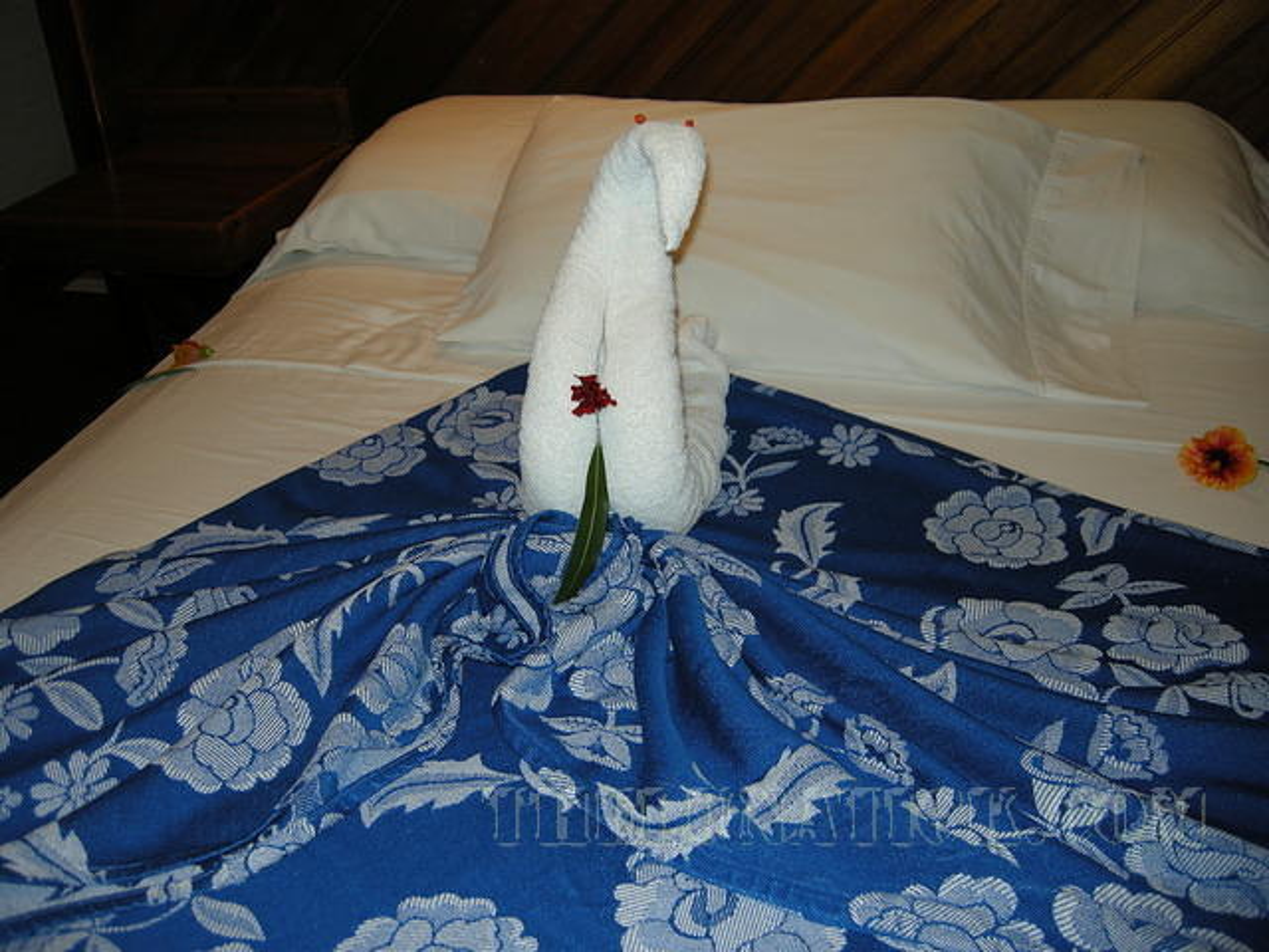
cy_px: 476
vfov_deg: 40.7
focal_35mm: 35
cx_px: 634
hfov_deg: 52.6
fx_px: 1283
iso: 64
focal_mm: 7.5
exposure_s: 1/30
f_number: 2.7
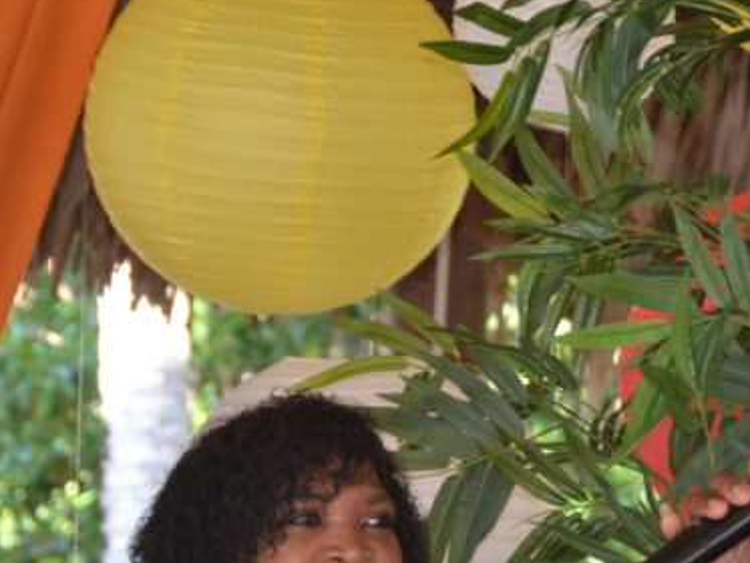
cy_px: 452
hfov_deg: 7.4
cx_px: 579
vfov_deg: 5.6
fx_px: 5787
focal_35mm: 267
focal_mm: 90
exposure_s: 1/80
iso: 400
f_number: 5.3
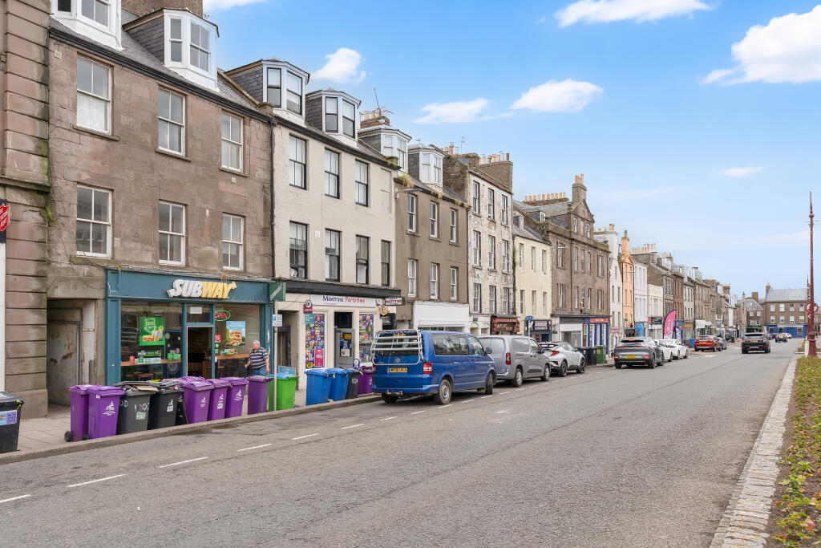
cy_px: 274
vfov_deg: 51.3
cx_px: 410
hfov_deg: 71.5
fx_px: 570
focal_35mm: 25
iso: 200
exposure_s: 1/250
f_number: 5.6
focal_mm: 25
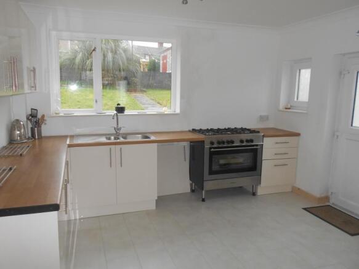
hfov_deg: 67.3
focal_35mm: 26
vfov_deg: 53.0
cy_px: 134
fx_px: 270
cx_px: 180
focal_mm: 4.6
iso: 200
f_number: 3.2
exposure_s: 1/25
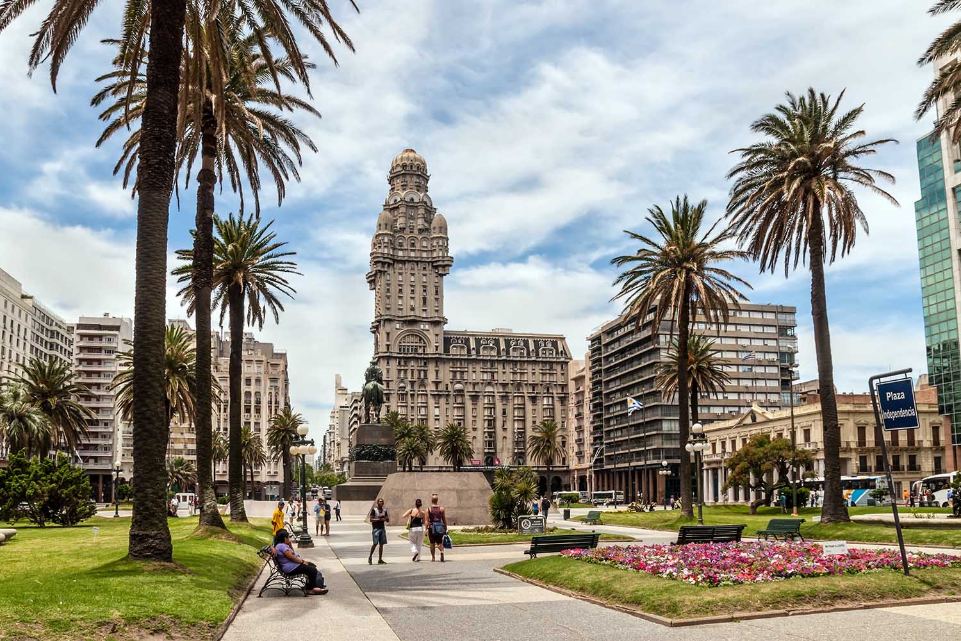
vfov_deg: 28.1
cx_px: 480
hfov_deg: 41.1
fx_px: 1281
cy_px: 320
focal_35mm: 48
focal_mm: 32
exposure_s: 1/500
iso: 200
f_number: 11
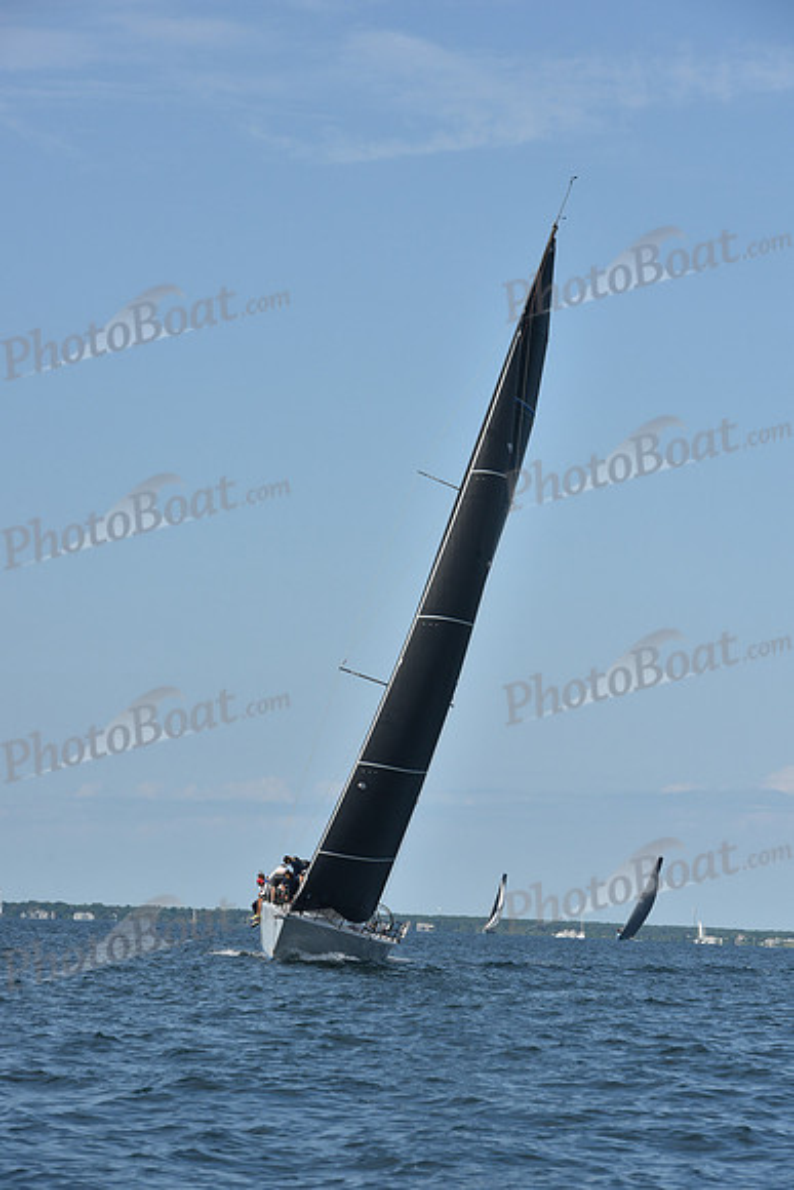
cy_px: 595
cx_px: 397
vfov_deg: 14.7
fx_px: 4629
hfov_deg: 9.8
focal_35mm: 140
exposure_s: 1/1000
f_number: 10
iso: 320
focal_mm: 140
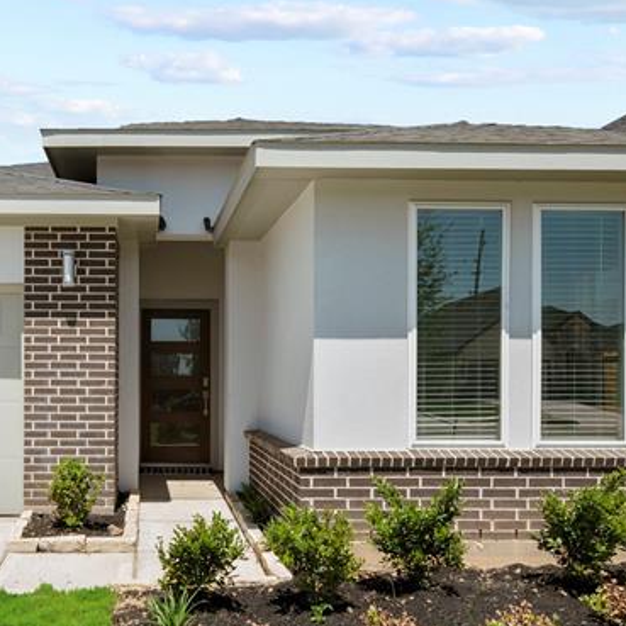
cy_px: 376
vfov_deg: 49.4
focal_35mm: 33
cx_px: 159
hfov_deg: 47.9
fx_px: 675
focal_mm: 14
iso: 100
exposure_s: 1/500
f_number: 8
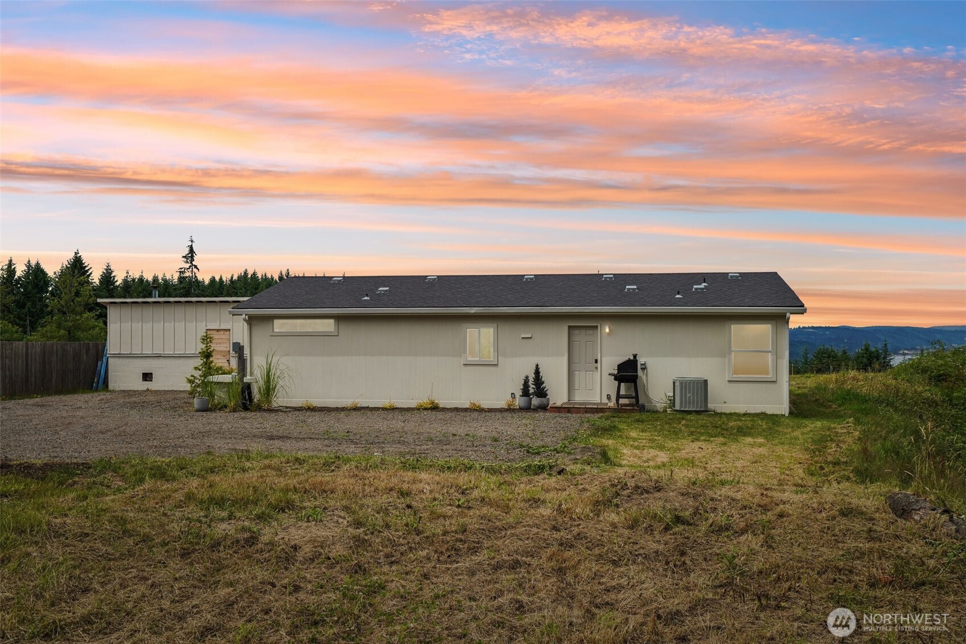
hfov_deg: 57.2
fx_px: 885
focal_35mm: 33
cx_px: 483
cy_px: 322
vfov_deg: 40.0
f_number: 8
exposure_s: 1/1250
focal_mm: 33
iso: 400
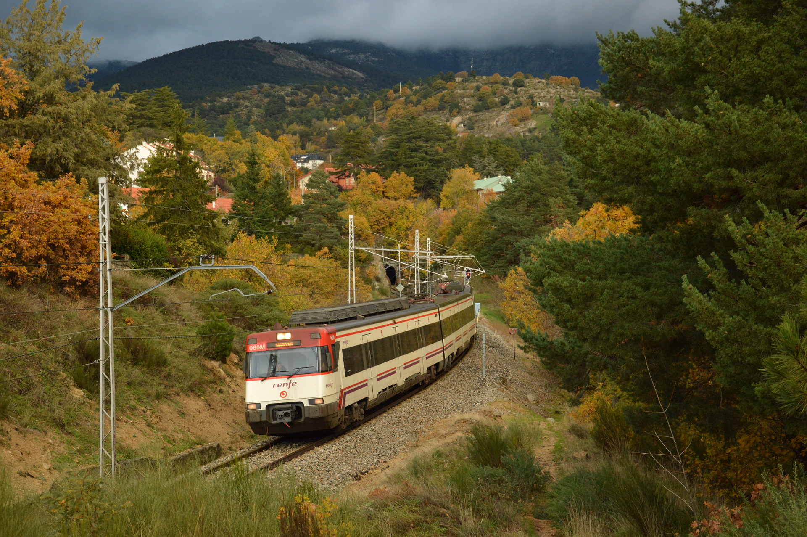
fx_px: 1344
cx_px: 404
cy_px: 268
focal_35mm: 60
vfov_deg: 22.6
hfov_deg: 33.4
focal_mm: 40
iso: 800
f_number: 6.3
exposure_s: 1/400
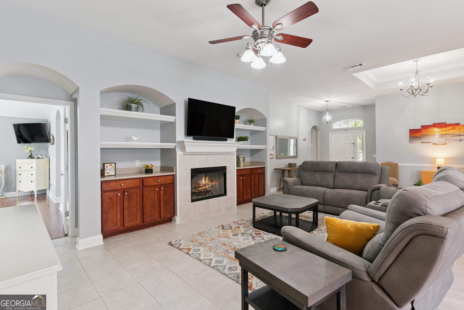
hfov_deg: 93.3
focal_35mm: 17
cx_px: 232
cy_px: 155
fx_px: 219
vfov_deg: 70.5
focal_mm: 17
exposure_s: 1/4
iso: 250
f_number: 8
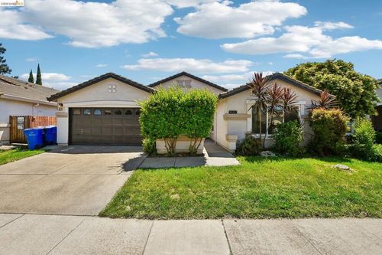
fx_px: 159
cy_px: 128
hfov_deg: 100.4
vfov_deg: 77.3
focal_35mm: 15
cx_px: 191
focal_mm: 10
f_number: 8
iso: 100
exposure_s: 1/160
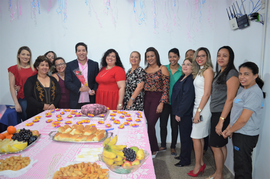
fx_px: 202
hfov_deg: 67.5
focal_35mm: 27
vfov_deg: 47.7
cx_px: 135
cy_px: 90
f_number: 3.5
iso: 2000
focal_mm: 18
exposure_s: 1/60
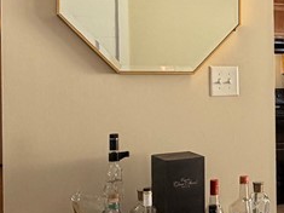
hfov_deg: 29.7
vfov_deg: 24.0
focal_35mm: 61
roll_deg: +0.9
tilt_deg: -0.5
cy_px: 85
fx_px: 500
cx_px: 280
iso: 160
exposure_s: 1/60
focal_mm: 2.22
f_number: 2.2
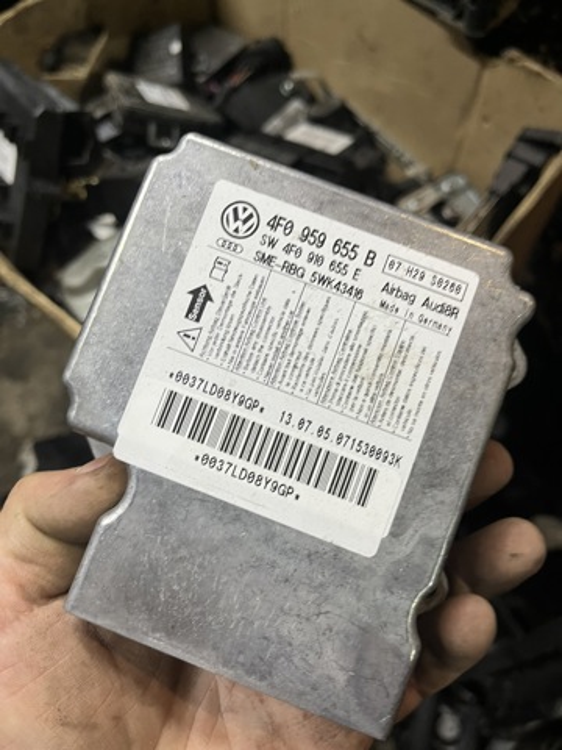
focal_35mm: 26
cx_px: 281
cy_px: 375
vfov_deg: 67.3
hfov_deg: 53.1
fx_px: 563
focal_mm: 5.1
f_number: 1.6
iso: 125
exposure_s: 1/50
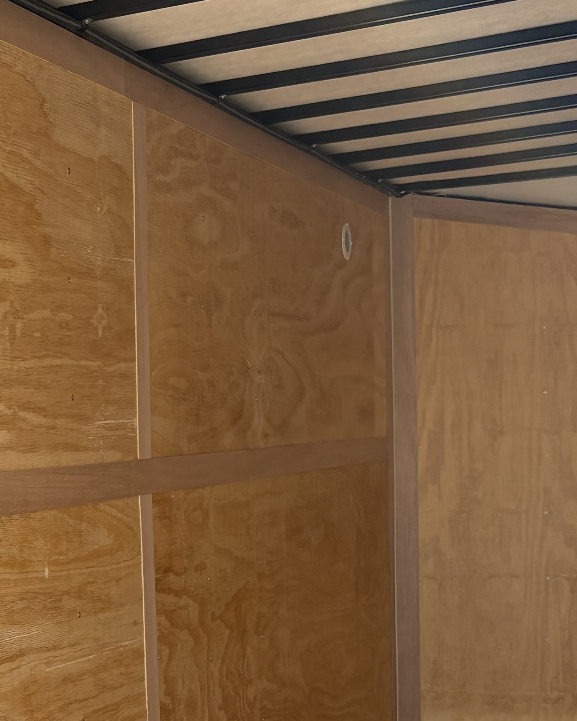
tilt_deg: -2.1
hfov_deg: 19.6
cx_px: -92
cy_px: 521
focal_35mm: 74
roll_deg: +0.6
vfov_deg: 25.5
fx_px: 1580
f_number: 1.6
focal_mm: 5.96
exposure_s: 1/873
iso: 64
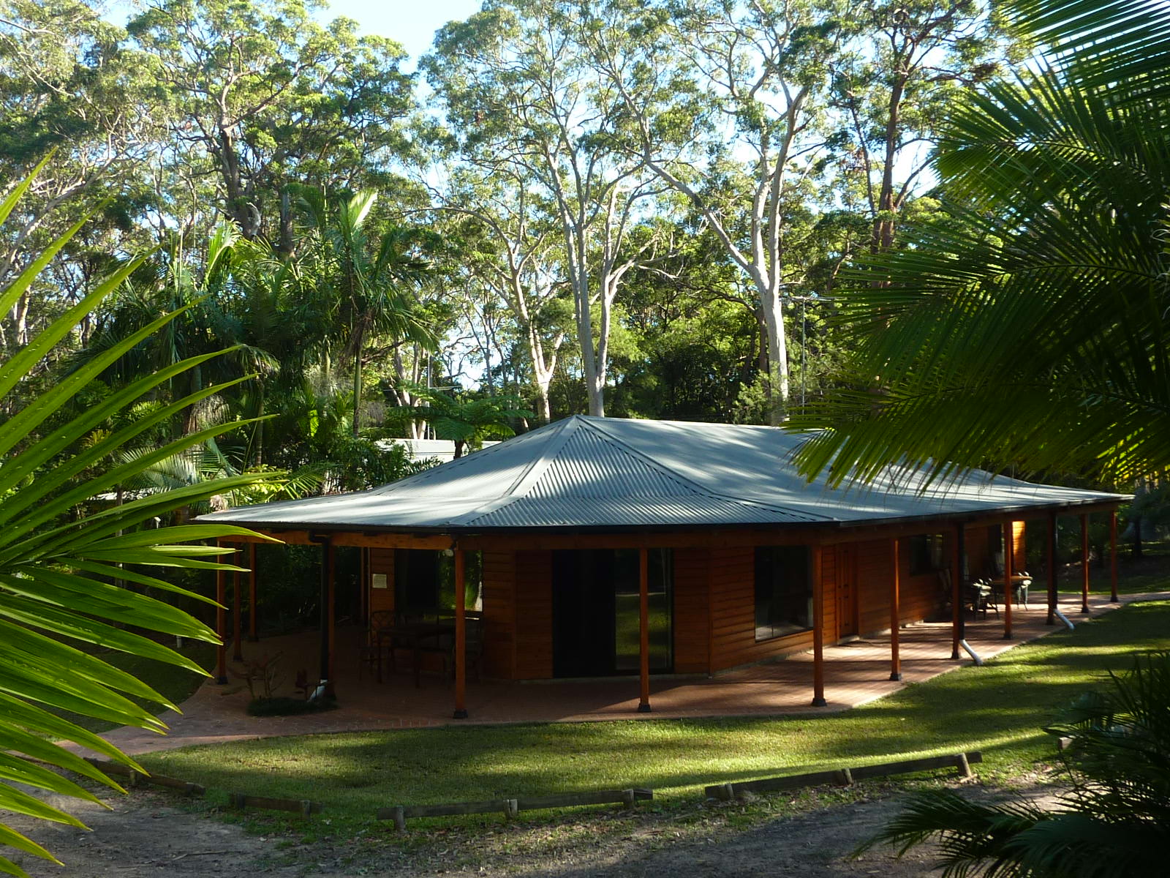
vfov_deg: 39.7
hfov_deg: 51.4
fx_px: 1217
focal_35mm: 36
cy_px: 439
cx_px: 585
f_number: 4
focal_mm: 4.1
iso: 80
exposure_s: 1/100
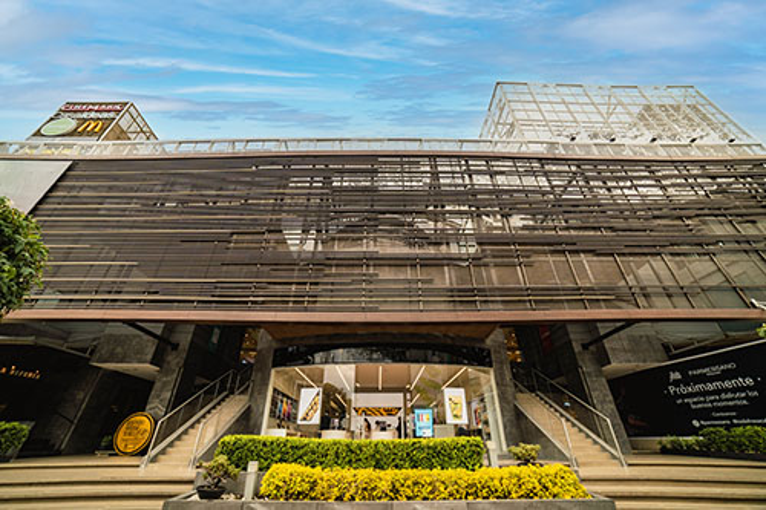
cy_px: 255
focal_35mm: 14
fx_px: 298
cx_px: 383
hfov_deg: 104.3
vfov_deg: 81.2
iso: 160
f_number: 4
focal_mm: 14
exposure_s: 1/640
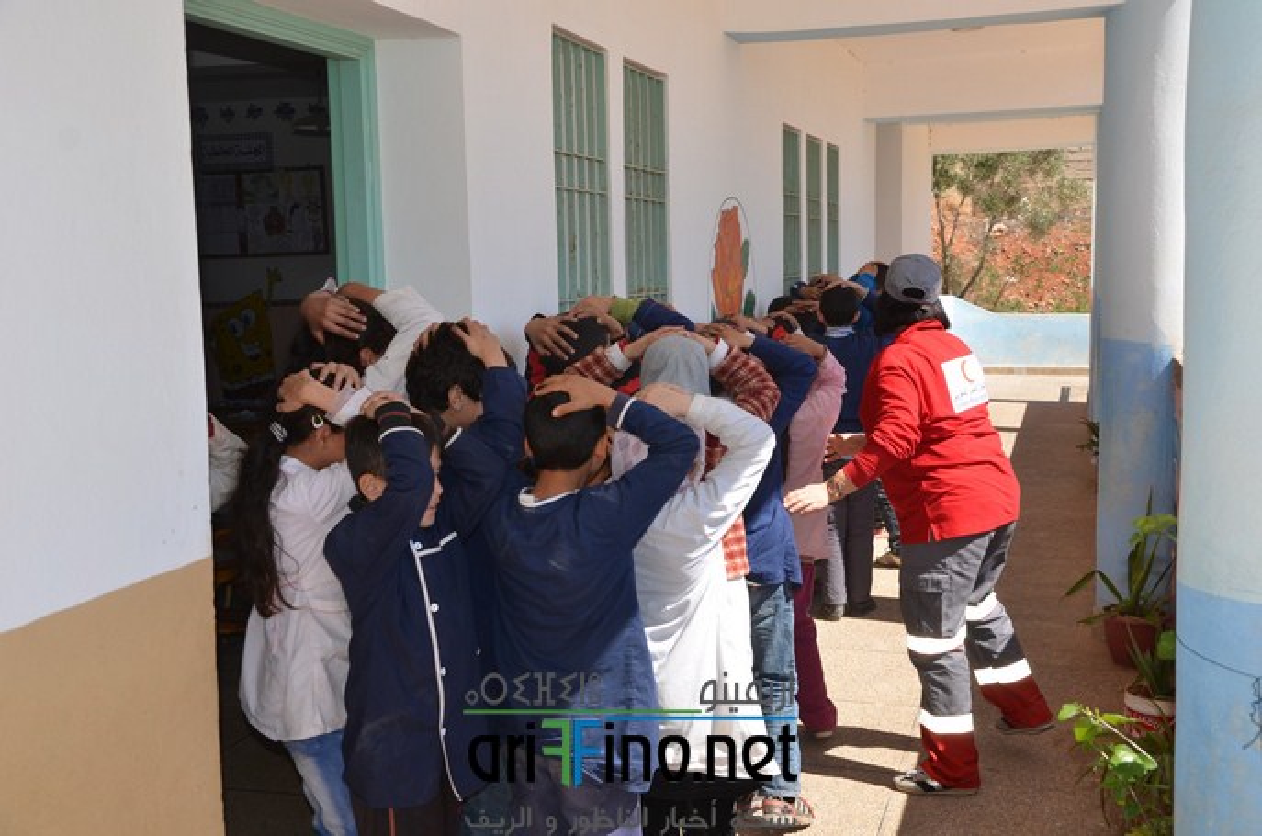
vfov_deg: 31.8
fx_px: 1469
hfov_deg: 46.5
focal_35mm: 42
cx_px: 631
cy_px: 418
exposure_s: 1/250
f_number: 6.3
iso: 100
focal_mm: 28
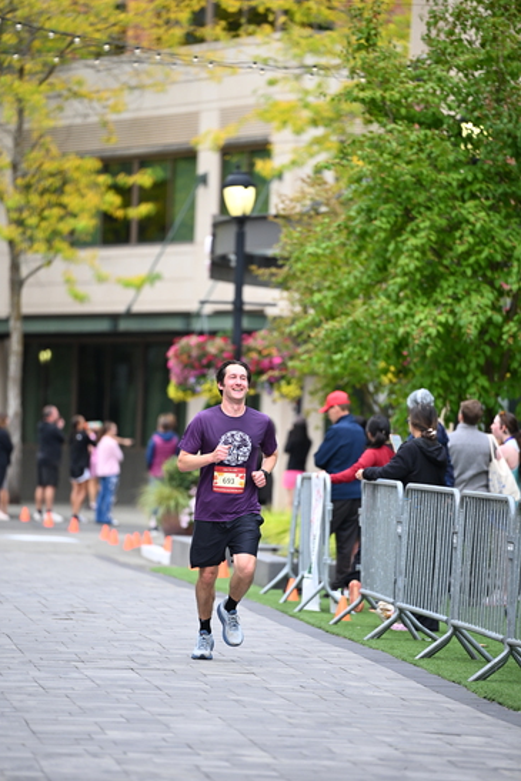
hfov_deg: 6.8
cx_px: 260
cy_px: 391
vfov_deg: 10.2
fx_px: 4360
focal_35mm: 201
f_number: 2.8
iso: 1000
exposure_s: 1/2000
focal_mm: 200
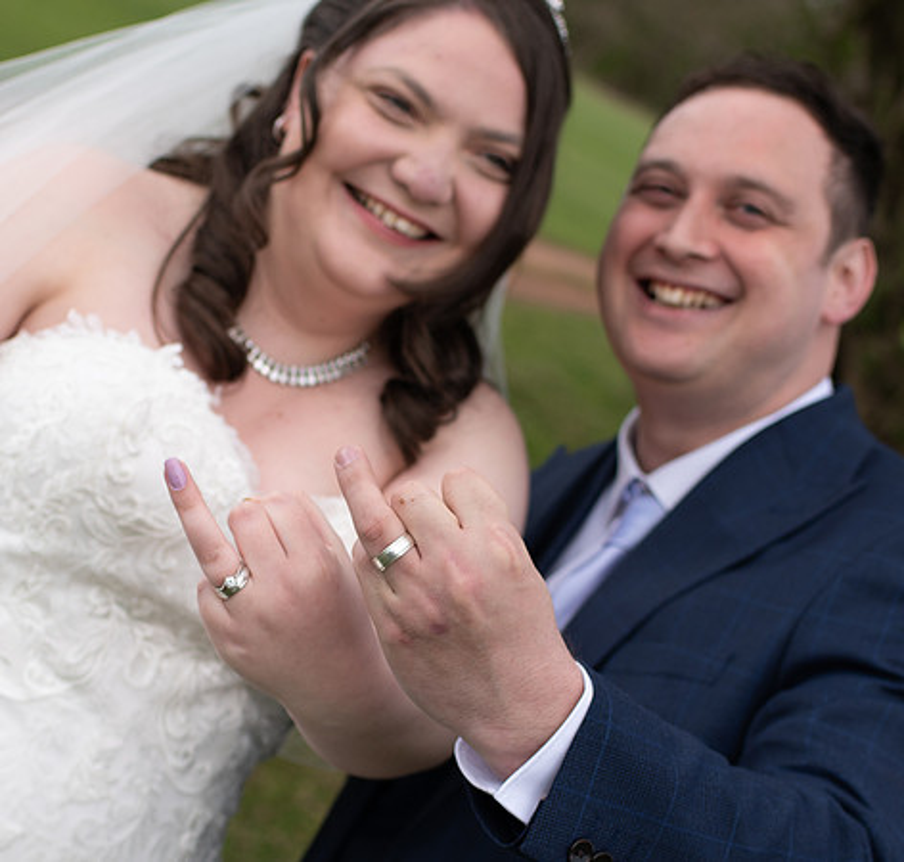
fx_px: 2403
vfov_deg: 20.3
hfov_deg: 21.3
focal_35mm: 83
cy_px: 546
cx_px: 393
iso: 100
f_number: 2.8
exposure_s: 1/500
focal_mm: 35
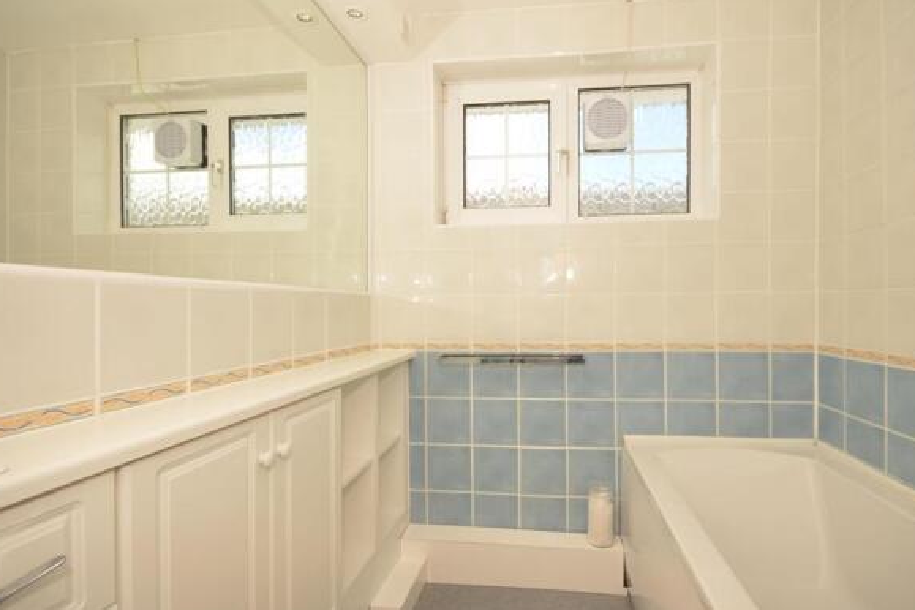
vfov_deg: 70.4
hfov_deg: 93.1
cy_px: 290
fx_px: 432
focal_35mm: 17
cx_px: 496
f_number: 7.1
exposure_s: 1/200
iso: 400
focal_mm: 10
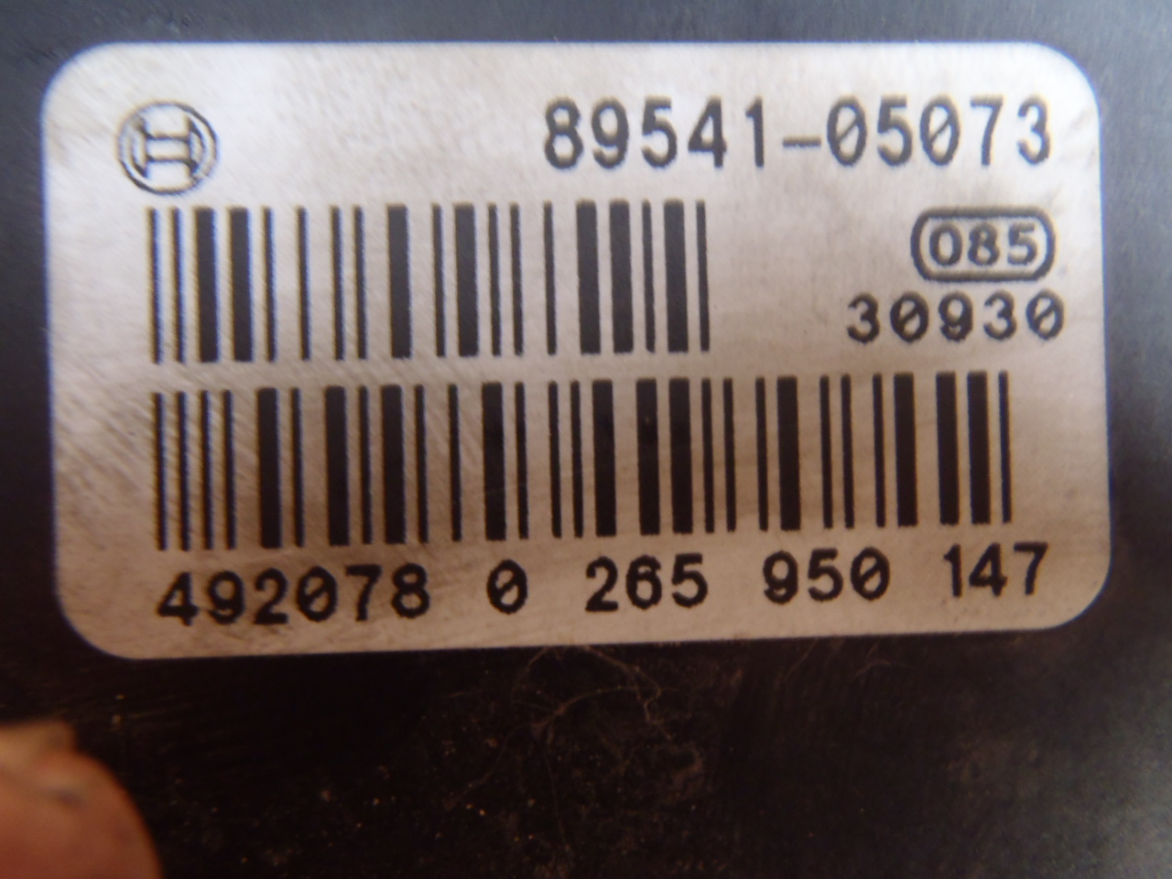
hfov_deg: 50.1
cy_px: 440
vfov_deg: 38.7
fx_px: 1253
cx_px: 586
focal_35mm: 37
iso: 250
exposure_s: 1/4
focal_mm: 6.64
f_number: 4.7
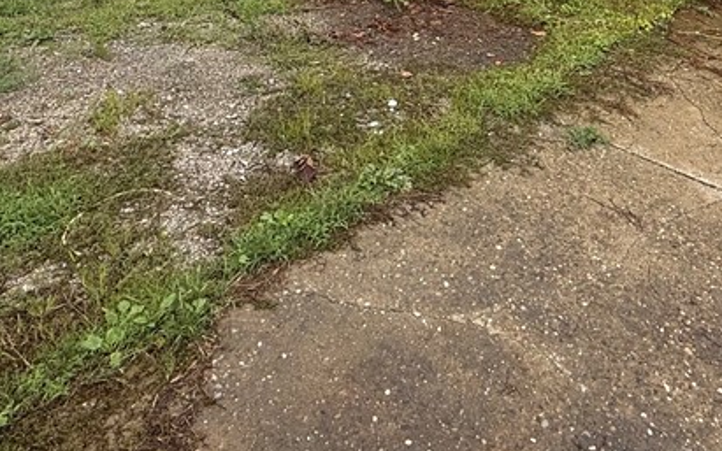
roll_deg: -6.3
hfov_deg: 51.4
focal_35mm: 37
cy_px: -154
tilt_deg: -5.3
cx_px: 504
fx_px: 728
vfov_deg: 27.8
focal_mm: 2.22
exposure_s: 1/1145
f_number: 2.2
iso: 50
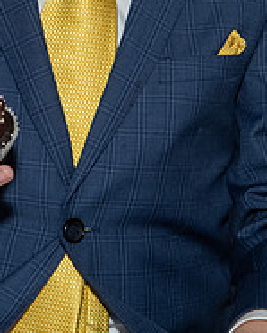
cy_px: -103
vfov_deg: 7.7
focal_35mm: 248
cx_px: 10
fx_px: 2448
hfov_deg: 6.2
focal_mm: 44
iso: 640
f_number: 7.1
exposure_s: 1/250
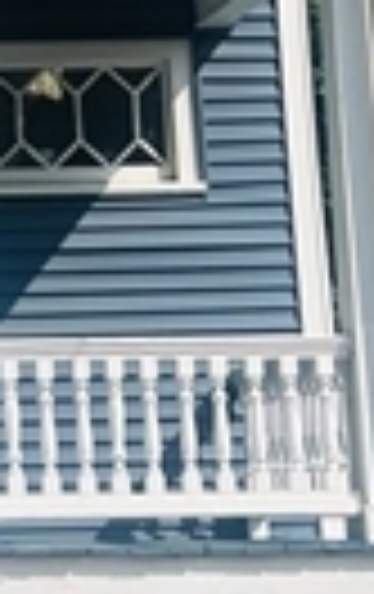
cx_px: -455
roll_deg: +0.3
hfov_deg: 7.8
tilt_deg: +11.8
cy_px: 54
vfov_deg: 12.9
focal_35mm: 160
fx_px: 2598
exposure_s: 1/5587
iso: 50
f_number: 1.5
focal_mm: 5.7
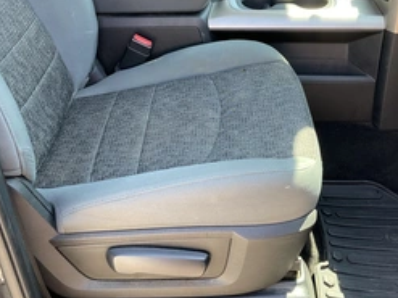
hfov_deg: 40.2
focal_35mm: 47
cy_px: 134
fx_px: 540
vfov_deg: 30.8
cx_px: 245
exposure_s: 1/122
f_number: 1.8
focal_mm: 3
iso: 64
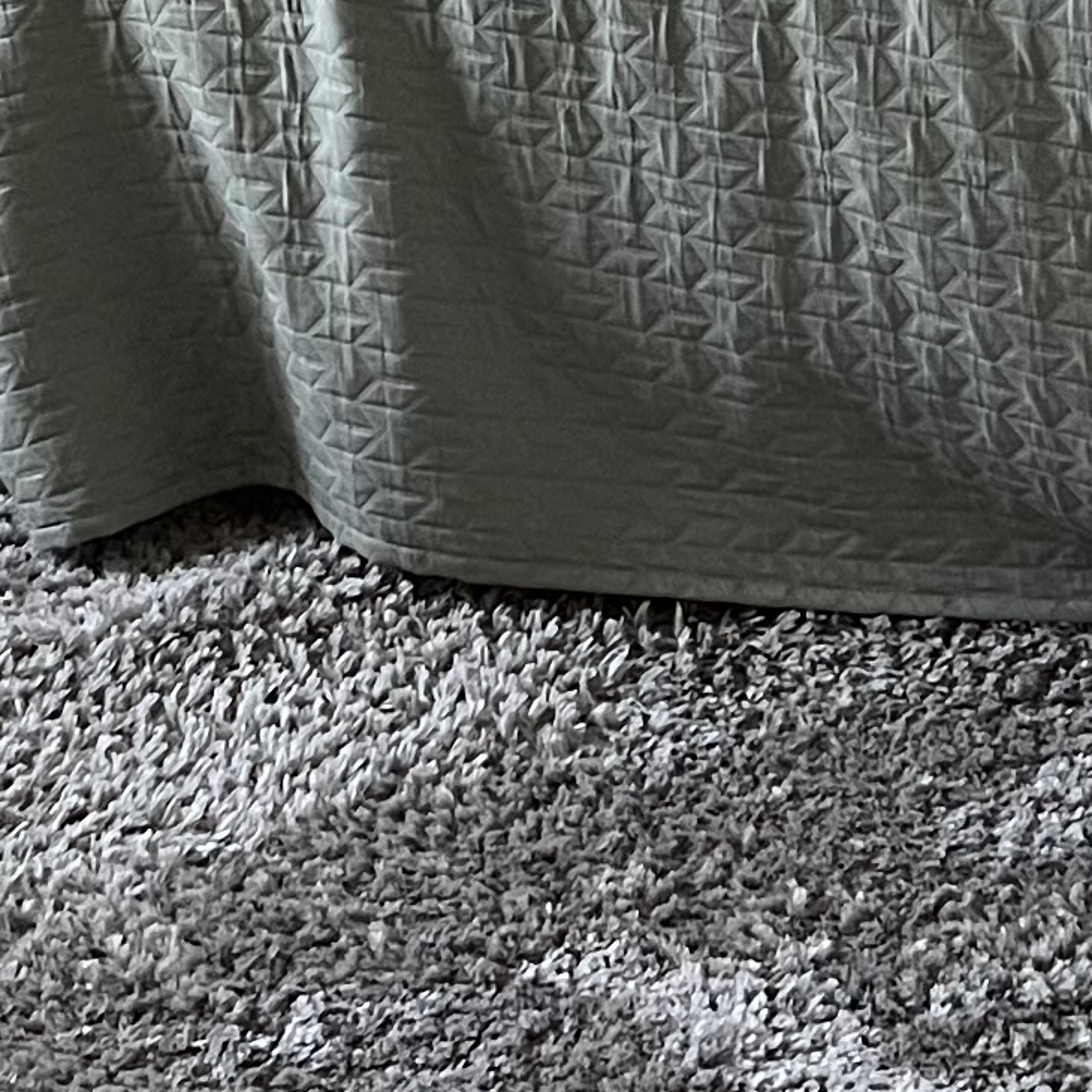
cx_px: 631
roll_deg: +1.8
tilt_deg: -19.0
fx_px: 4533
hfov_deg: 13.7
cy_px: 191
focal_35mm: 127
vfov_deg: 13.7
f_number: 1.6
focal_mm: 5.1
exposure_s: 1/60
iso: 500
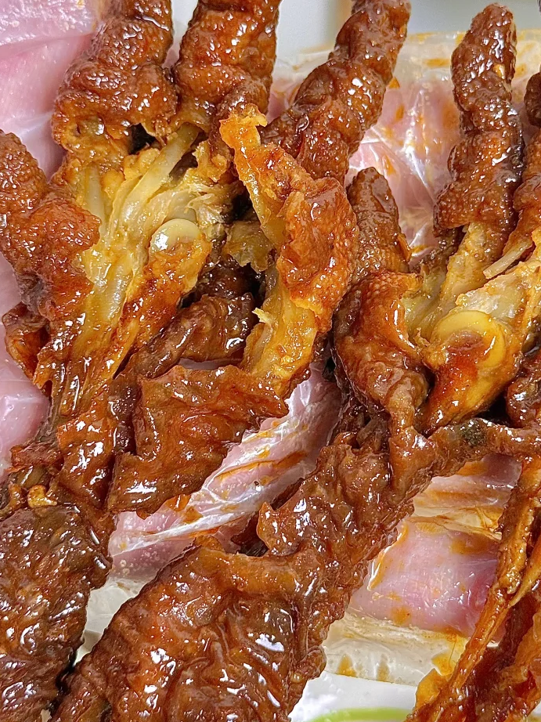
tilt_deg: -53.1
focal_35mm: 75
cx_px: 312
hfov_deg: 19.6
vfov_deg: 26.0
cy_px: 306
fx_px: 1564
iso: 80
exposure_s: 1/100
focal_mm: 6.76
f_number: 1.78
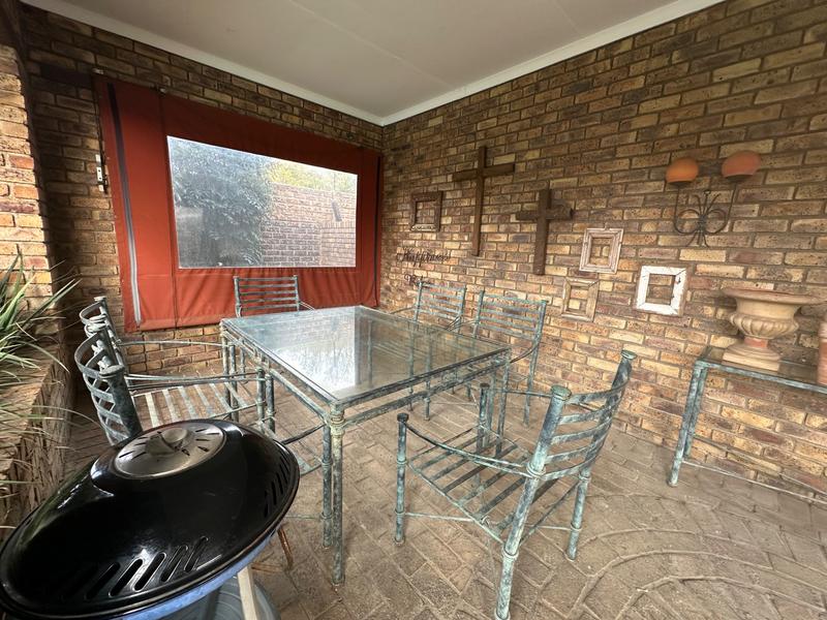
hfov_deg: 102.1
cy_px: 310
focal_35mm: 14
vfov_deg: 85.7
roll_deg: -3.6
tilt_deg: -8.7
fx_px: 334
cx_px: 414
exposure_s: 1/99
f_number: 2.2
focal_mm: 2.22
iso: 100
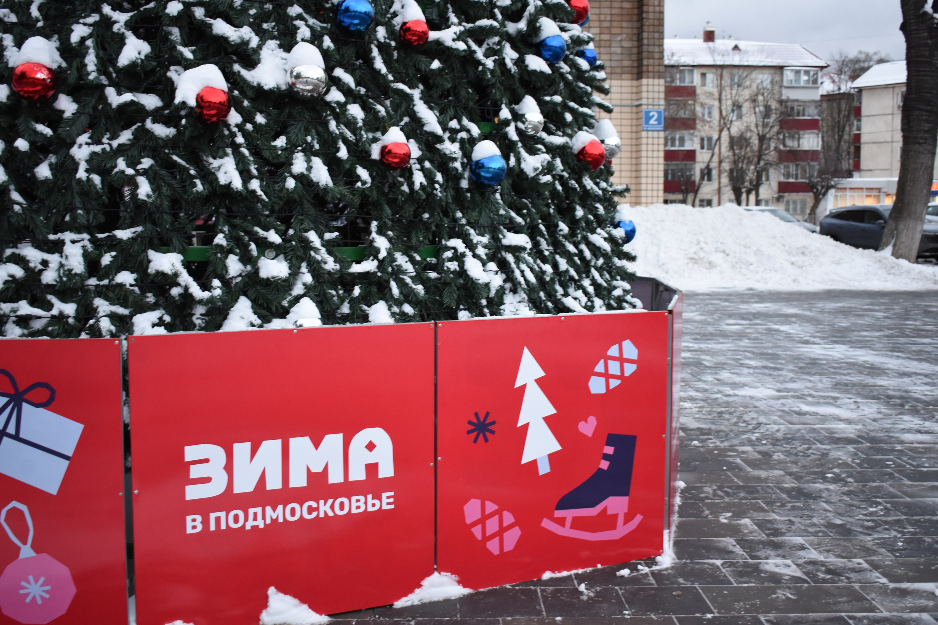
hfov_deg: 47.9
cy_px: 312
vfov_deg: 33.0
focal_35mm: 40
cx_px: 469
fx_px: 1055
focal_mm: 27
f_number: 4
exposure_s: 1/30
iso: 800
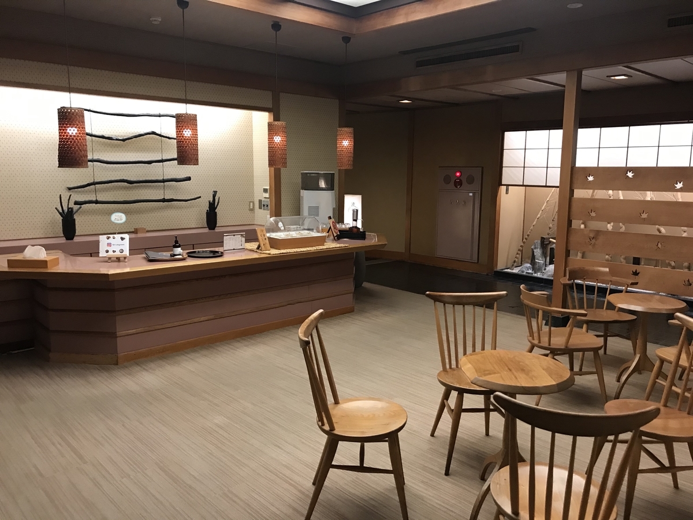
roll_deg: -0.2
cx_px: 346
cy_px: 260
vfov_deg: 49.7
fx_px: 561
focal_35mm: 28
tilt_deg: -7.1
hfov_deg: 63.4
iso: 80
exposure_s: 1/17
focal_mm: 3.99
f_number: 1.8
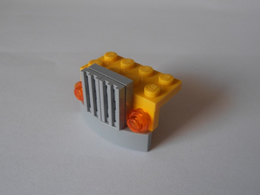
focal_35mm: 37
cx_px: 130
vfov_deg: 38.7
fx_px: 278
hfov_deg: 50.1
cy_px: 98
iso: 100
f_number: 3.9
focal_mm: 6.61
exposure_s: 1/40
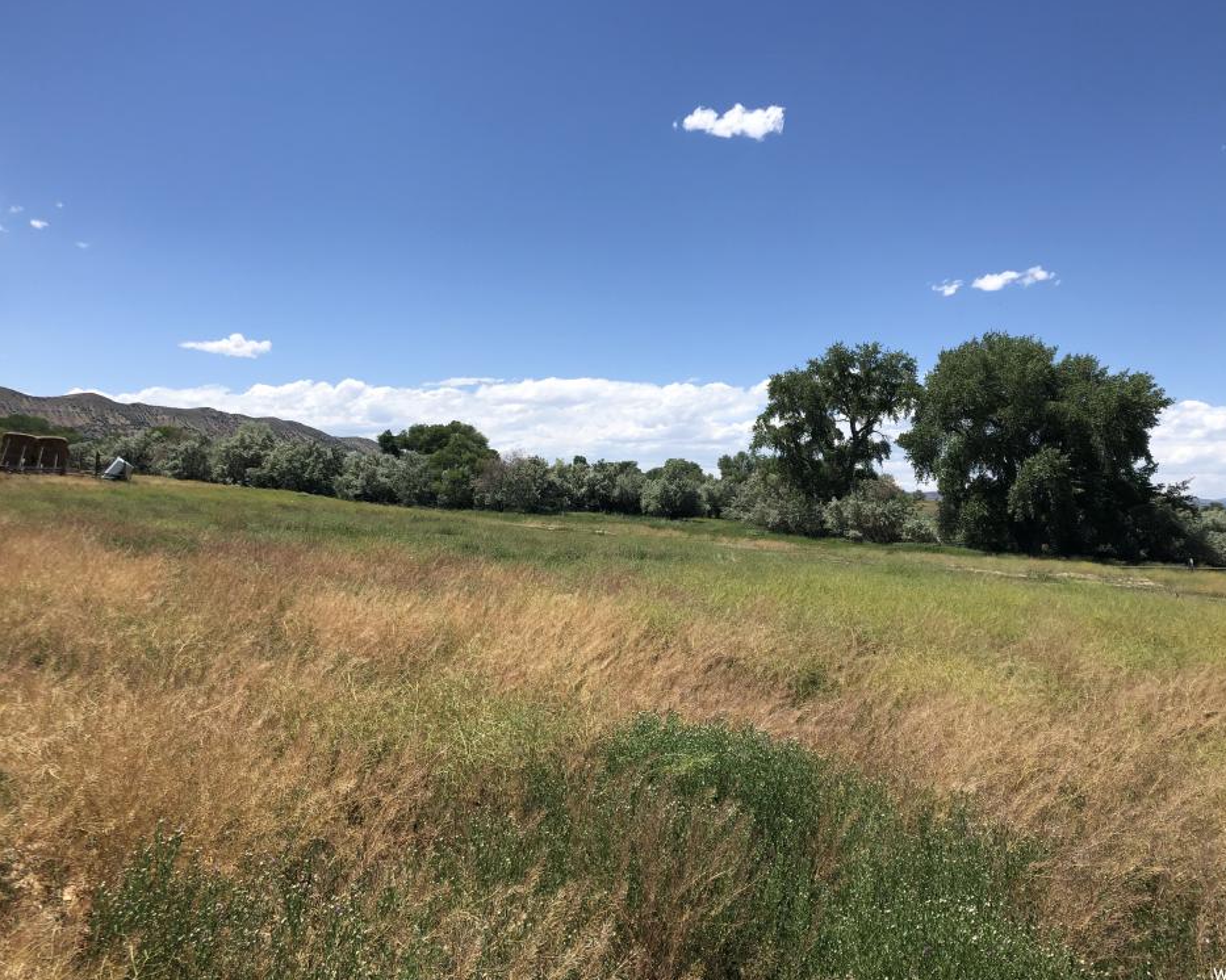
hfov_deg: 58.8
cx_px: 608
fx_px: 1088
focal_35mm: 30
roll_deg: -1.5
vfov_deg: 48.5
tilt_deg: +2.7
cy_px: 479
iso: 20
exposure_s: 1/2558
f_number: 1.8
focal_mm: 3.99
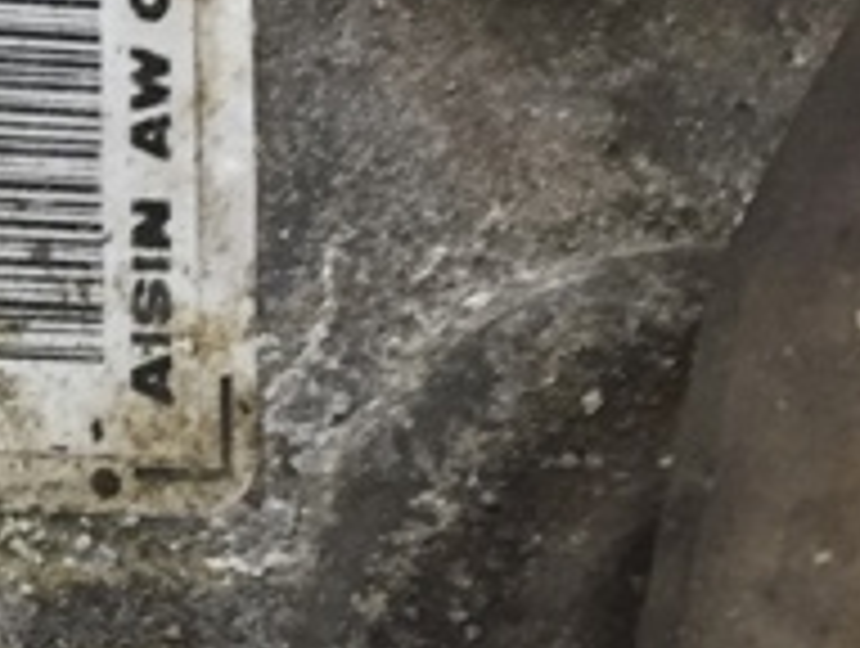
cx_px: -522
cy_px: 144
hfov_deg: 17.6
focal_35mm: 97
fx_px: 2414
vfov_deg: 15.2
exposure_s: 1/33
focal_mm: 4.15
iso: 160
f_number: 2.2
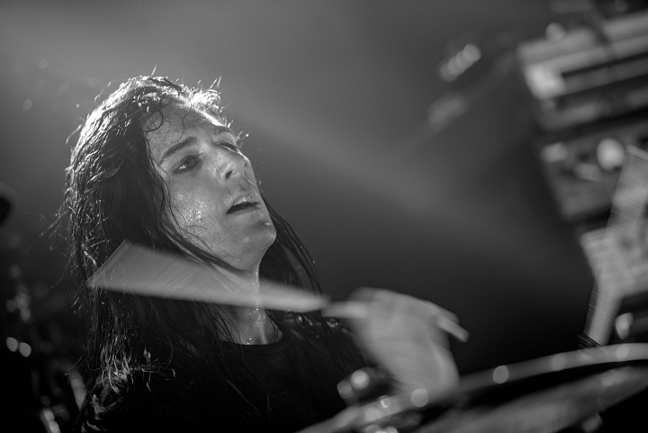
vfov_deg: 6.9
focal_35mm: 200
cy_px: 216
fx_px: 3602
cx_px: 324
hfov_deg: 10.3
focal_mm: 200
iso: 1600
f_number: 2.8
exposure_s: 1/100
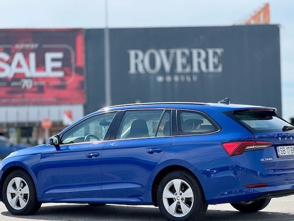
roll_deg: +2.1
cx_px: 153
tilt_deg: +3.0
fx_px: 756
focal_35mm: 89
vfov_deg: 16.6
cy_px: 126
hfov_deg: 22.0
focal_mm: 9
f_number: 2.8
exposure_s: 1/494
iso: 25
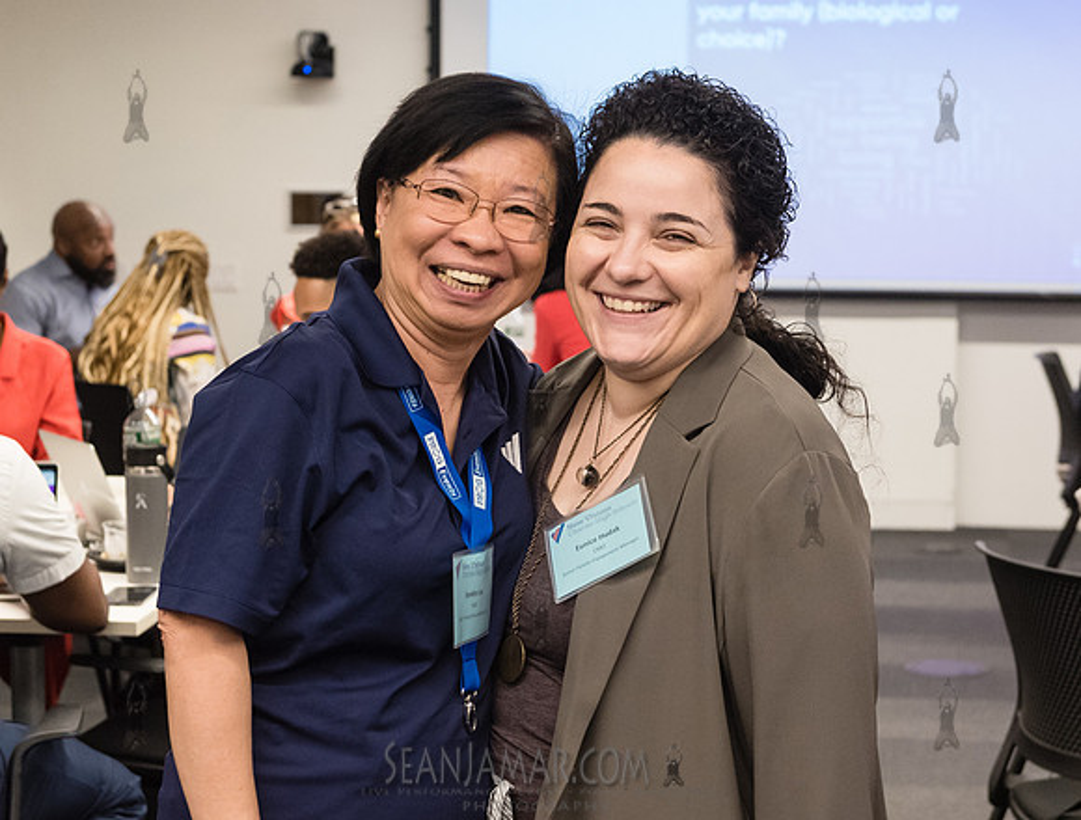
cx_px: 497
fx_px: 2596
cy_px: 393
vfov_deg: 17.9
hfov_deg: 23.5
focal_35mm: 83
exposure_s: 1/200
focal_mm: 48
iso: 2500
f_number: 4.5
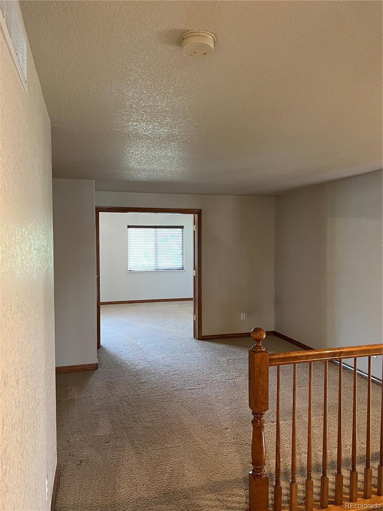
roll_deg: +0.6
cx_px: 192
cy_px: 256
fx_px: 384
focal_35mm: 26
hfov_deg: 53.1
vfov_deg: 67.3
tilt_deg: -1.7
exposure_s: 1/60
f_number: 1.5
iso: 250
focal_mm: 5.7
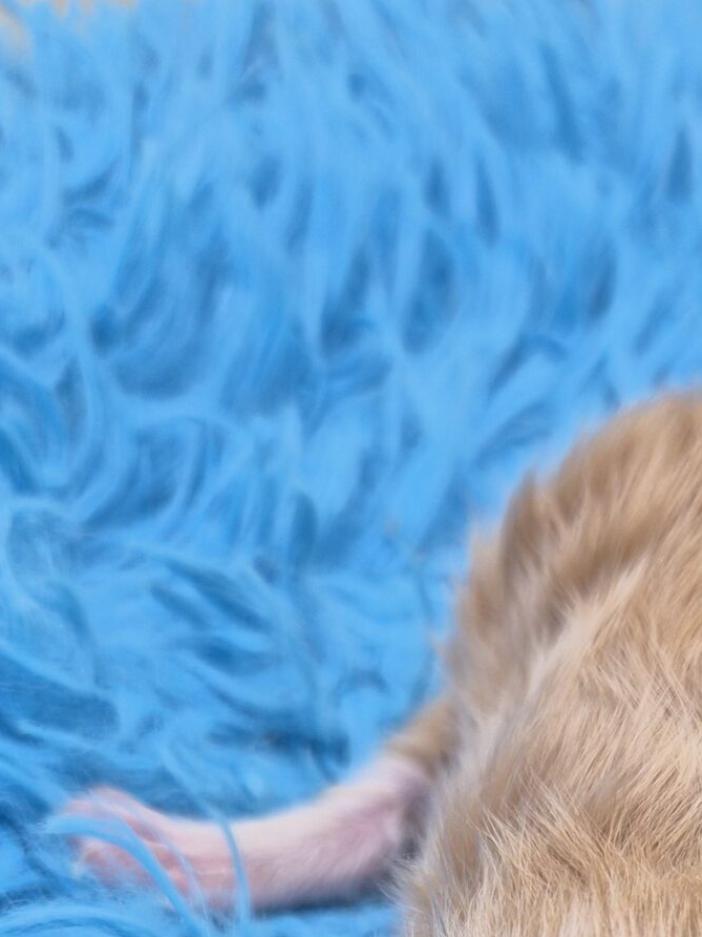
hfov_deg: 21.7
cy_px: 1182
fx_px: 1785
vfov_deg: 25.7
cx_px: 647
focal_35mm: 66
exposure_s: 1/736
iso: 80
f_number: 1.8
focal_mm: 5.4
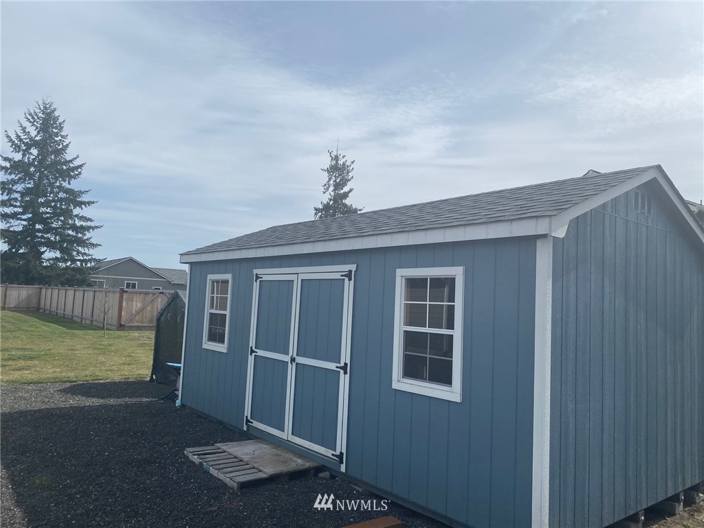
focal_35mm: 26
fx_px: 529
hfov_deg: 67.3
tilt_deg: +4.1
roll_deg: -2.2
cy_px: 264
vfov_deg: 53.1
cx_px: 352
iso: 32
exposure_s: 1/5025
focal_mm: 4.25
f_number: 1.8
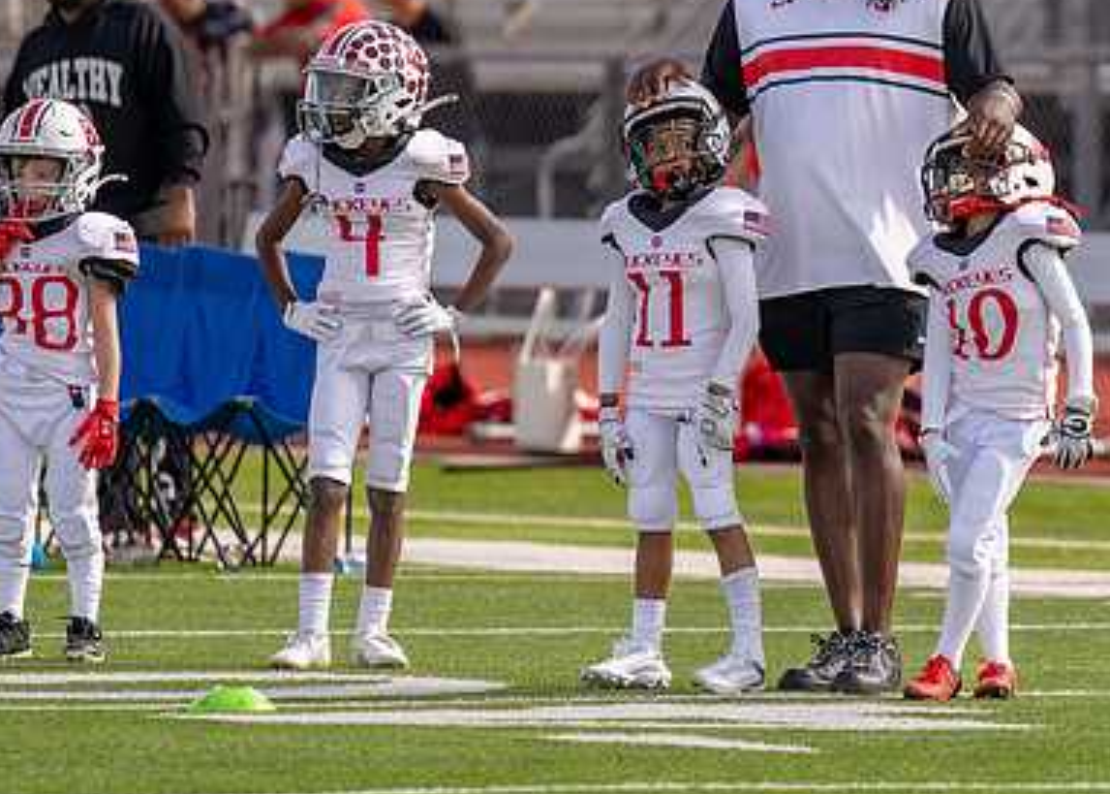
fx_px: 19013
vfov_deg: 2.4
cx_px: 786
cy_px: 227
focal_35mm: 603
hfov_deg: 3.3
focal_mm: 200
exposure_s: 1/2500
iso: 100
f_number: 2.8
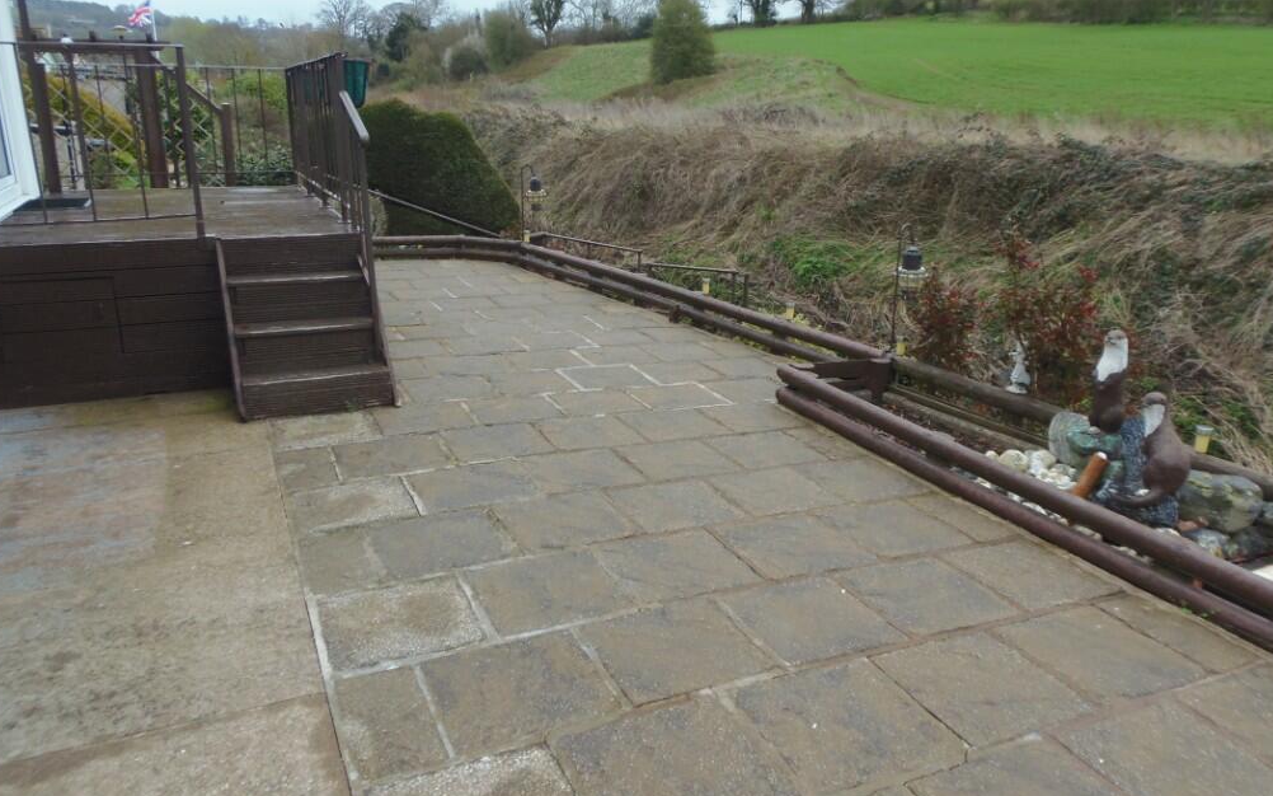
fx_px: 902
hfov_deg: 70.4
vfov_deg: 47.6
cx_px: 633
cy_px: 404
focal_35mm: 26
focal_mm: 4.3
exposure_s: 1/250
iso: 64
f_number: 2.9
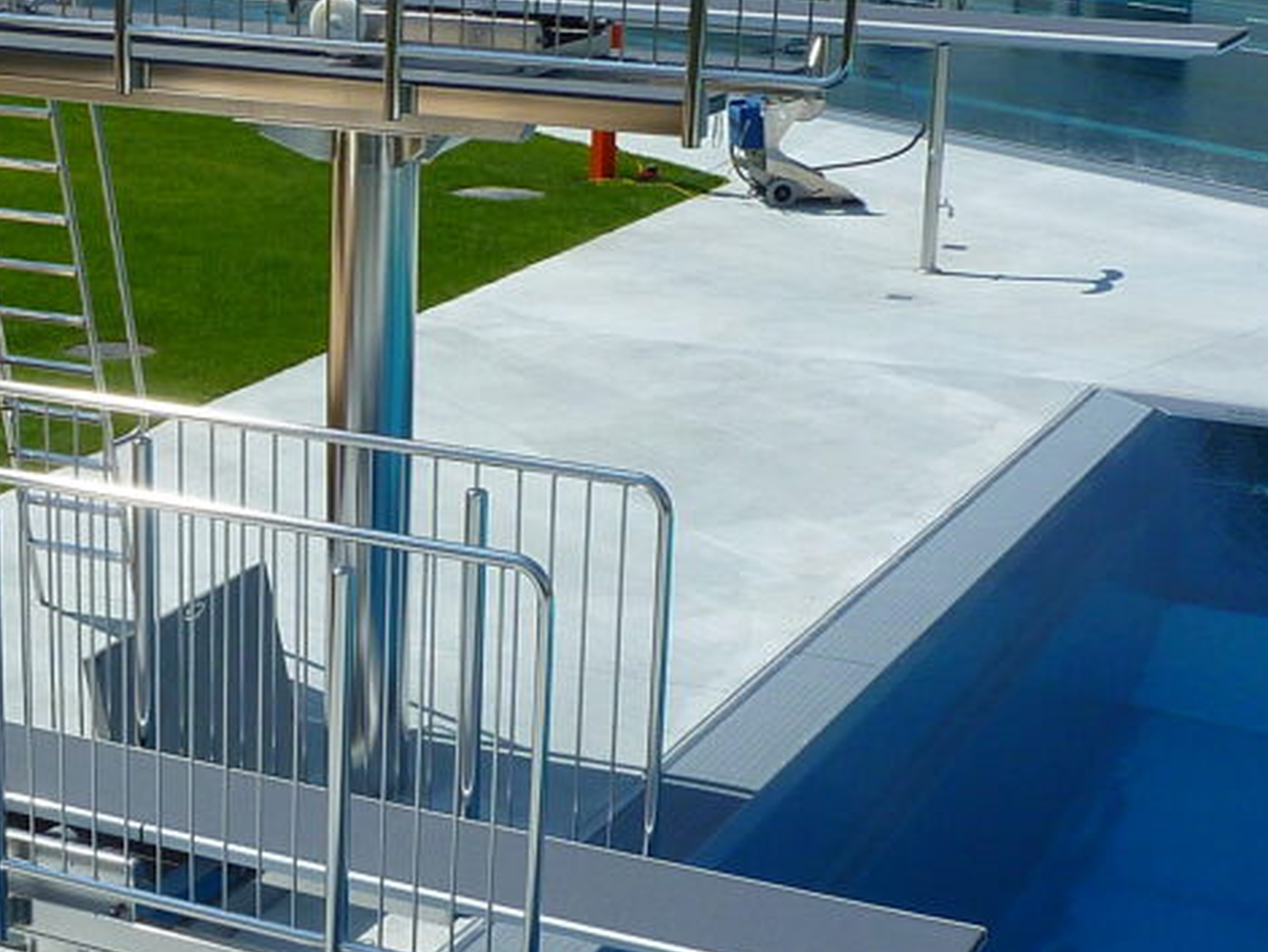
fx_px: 2712
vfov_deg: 19.9
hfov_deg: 26.0
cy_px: 553
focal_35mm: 74
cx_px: 308
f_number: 5.6
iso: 80
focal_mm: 4.7
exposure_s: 1/800
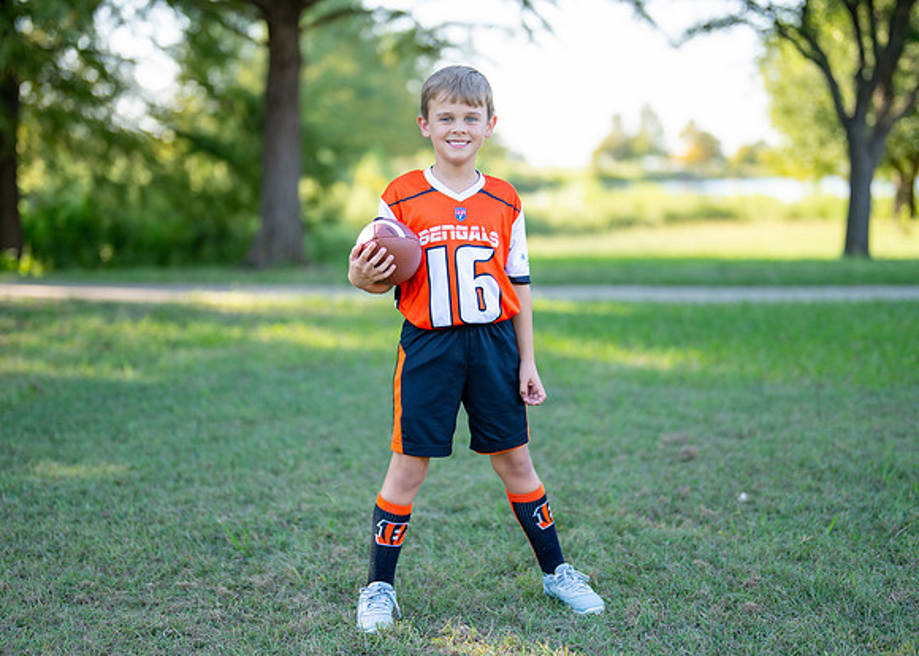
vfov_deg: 22.7
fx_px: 1636
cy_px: 329
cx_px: 451
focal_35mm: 63
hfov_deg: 31.4
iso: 100
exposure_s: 1/1250
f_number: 1.2
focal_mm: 50
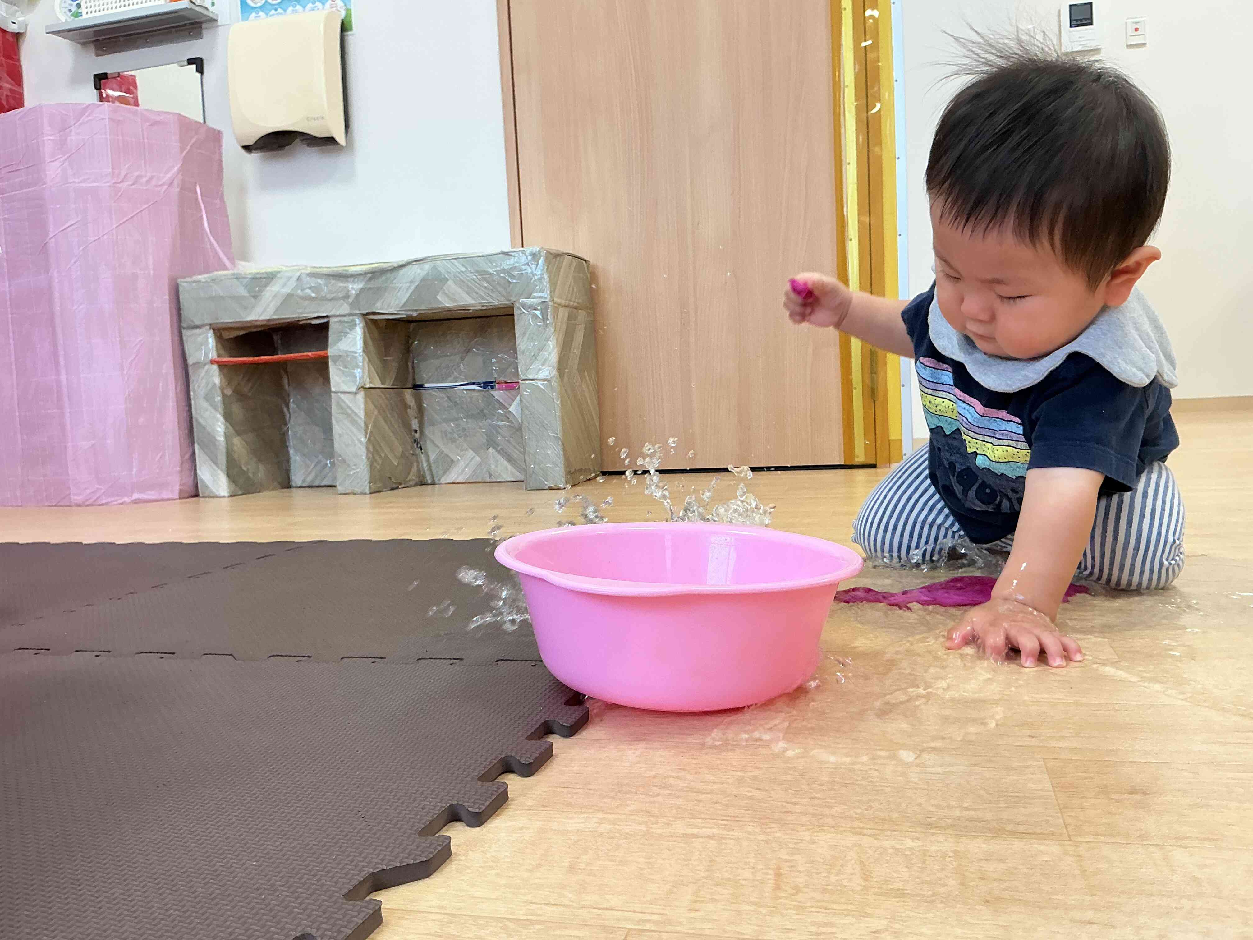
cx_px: 626
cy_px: 470
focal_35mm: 29
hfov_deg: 61.7
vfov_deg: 48.2
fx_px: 1050
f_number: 1.8
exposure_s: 1/120
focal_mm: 3
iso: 50
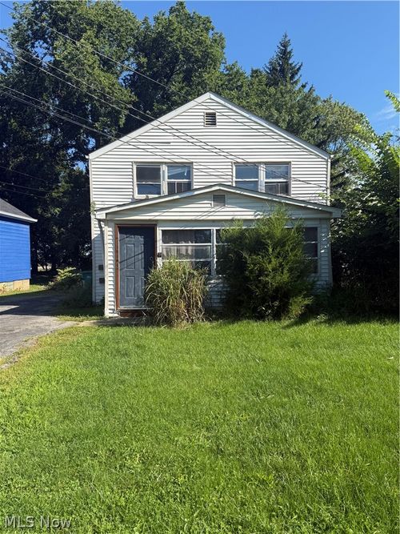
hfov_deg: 56.8
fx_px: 370
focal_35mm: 24
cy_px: 267
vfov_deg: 71.6
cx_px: 200
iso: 80
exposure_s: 1/2703
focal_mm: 6.76
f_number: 1.78
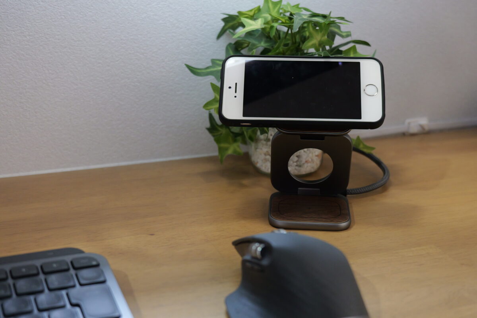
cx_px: 238
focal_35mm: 58
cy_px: 159
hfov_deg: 34.5
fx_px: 768
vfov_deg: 23.4
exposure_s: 1/60
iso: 6400
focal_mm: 58
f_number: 5.2
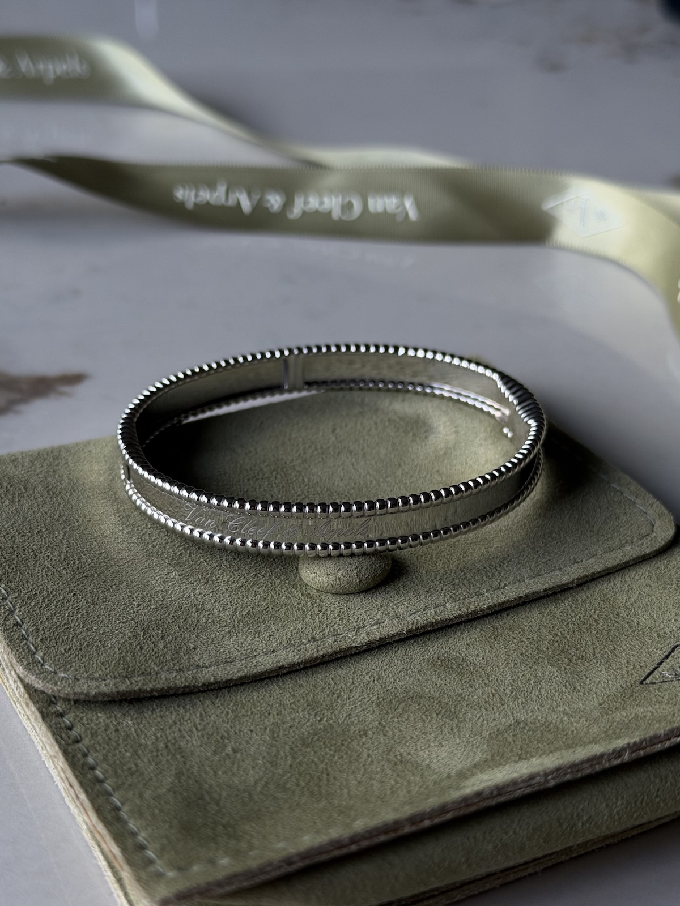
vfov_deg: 39.7
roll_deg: -2.0
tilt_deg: -33.5
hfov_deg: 30.3
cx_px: 340
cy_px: 453
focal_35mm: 48
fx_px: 1257
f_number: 1.78
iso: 50
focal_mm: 6.76
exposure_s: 1/177
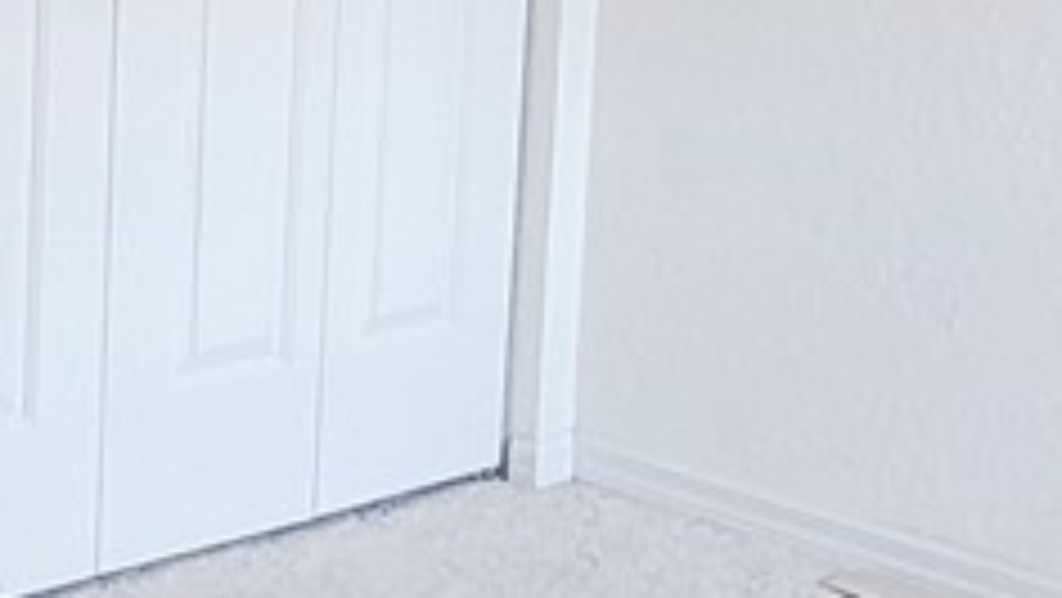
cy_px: 67
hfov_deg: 21.5
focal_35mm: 96
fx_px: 2705
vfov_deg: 12.5
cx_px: 32
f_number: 2.2
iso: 160
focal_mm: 2.2
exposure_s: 1/60.2
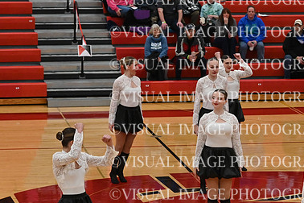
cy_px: 145
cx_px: 226
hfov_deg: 12.7
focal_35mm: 161
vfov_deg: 8.5
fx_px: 1359
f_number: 4
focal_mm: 70
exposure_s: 1/400
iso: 5000
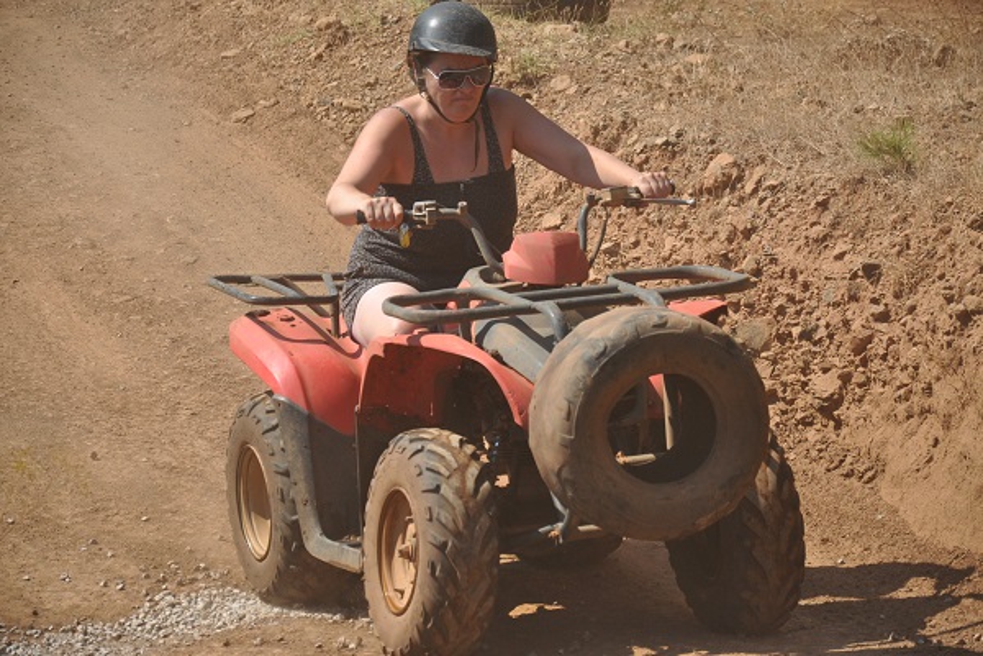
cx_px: 492
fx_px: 4300
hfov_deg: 13.0
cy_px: 328
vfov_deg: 8.7
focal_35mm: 158
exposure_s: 1/1600
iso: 400
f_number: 6.3
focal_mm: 105
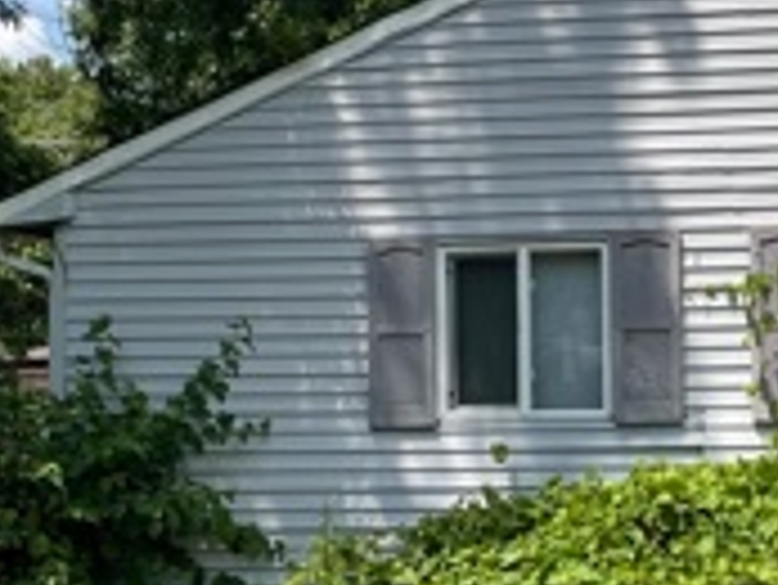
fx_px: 2159
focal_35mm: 96
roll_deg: +0.7
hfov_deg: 19.8
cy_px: 284
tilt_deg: +4.4
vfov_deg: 15.4
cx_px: 769
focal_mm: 4.2
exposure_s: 1/4000
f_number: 1.6
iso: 32
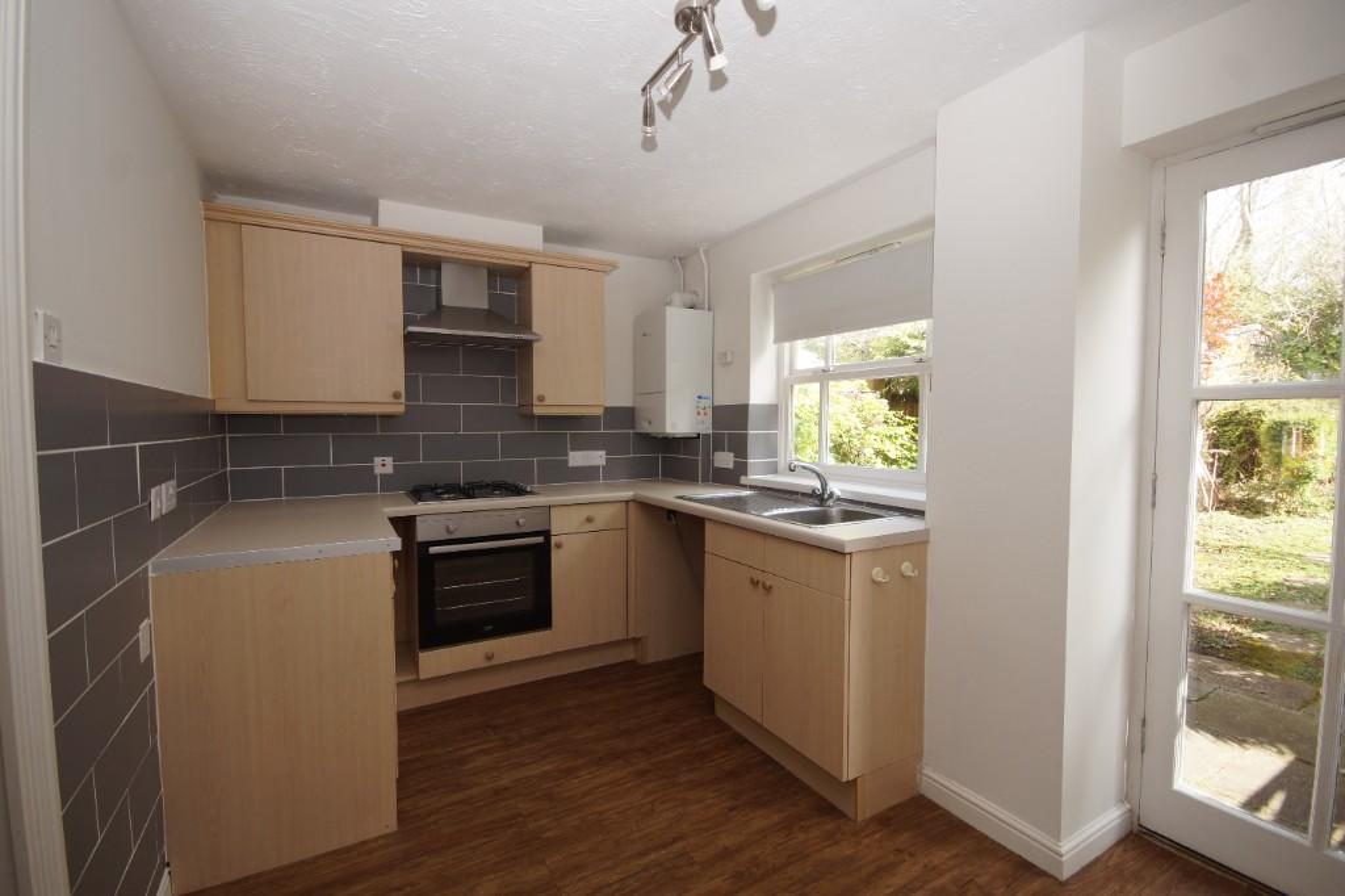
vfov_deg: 77.3
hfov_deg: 100.4
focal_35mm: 15
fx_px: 560
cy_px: 448
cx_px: 672
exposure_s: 1/60
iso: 250
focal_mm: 10
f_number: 6.3
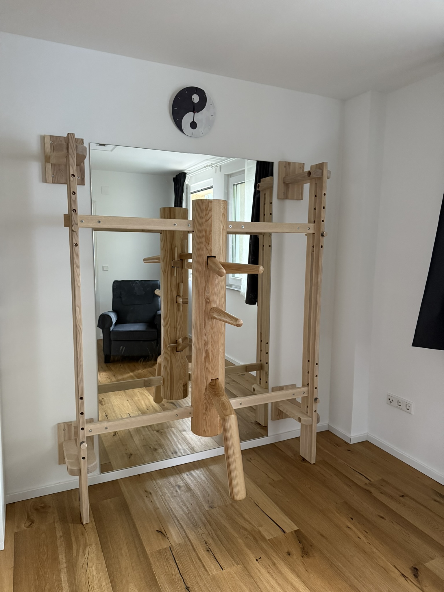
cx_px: 222
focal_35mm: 24
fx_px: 410
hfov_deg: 56.8
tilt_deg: -8.4
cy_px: 296
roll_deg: -0.9
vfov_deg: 71.6
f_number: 1.78
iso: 1000
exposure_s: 1/40
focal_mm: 6.76
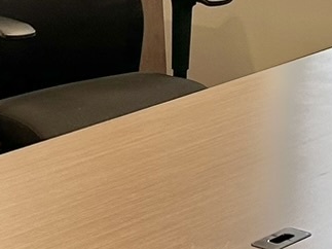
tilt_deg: -9.4
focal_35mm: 165
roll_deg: +1.8
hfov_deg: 11.7
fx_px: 1582
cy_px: -49
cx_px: 411
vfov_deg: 8.9
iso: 64
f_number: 1.5
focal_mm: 5.7
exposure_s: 1/120
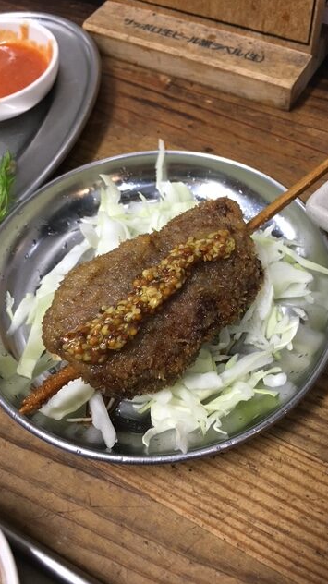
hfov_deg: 36.6
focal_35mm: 32
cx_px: 187
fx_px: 495
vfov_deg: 61.0
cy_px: 290
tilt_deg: -56.6
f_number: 2.2
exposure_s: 1/30
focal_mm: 4.15
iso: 125
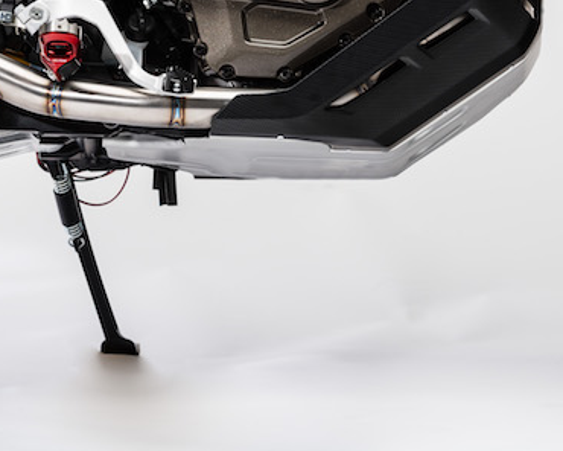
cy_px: -238
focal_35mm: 400
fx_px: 6665
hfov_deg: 4.8
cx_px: 195
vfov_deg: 3.9
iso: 64
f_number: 6.3
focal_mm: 105
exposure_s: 1/250
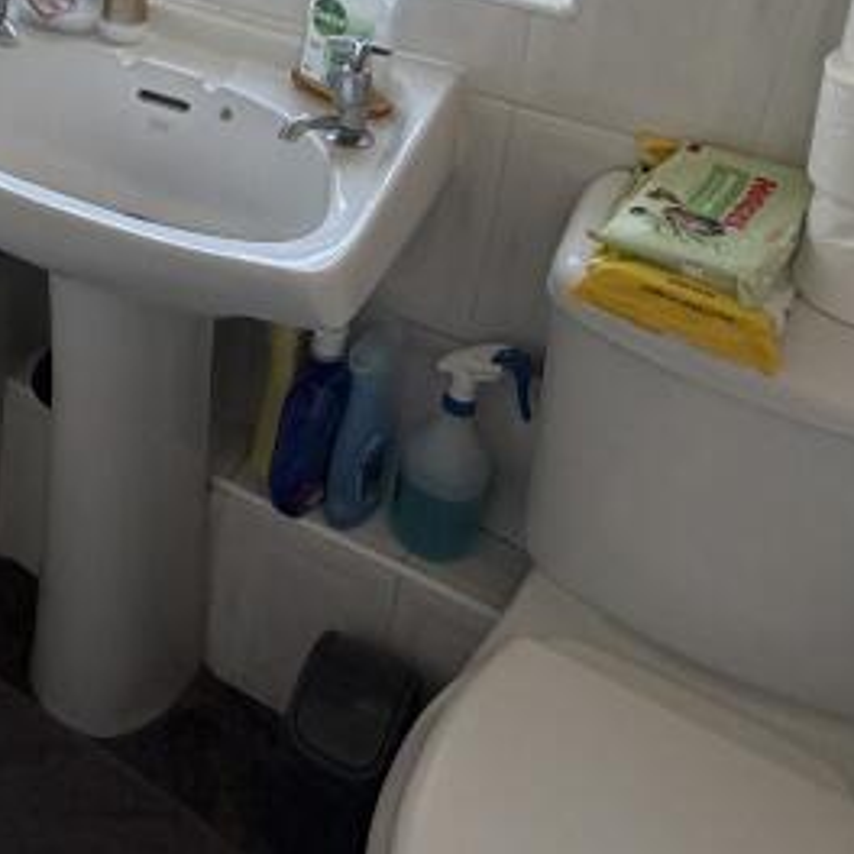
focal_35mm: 48
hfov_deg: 31.3
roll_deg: +0.9
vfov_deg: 32.3
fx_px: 1340
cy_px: -16
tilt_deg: -22.6
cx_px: -91
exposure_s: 1/121
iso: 160
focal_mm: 2.22
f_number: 2.2
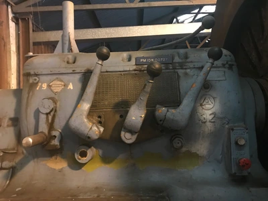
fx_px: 217
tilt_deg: +1.9
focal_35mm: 28
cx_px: 134
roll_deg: +1.3
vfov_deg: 49.7
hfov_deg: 63.4
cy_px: 100
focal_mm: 3.99
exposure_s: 1/5
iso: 100
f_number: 1.8
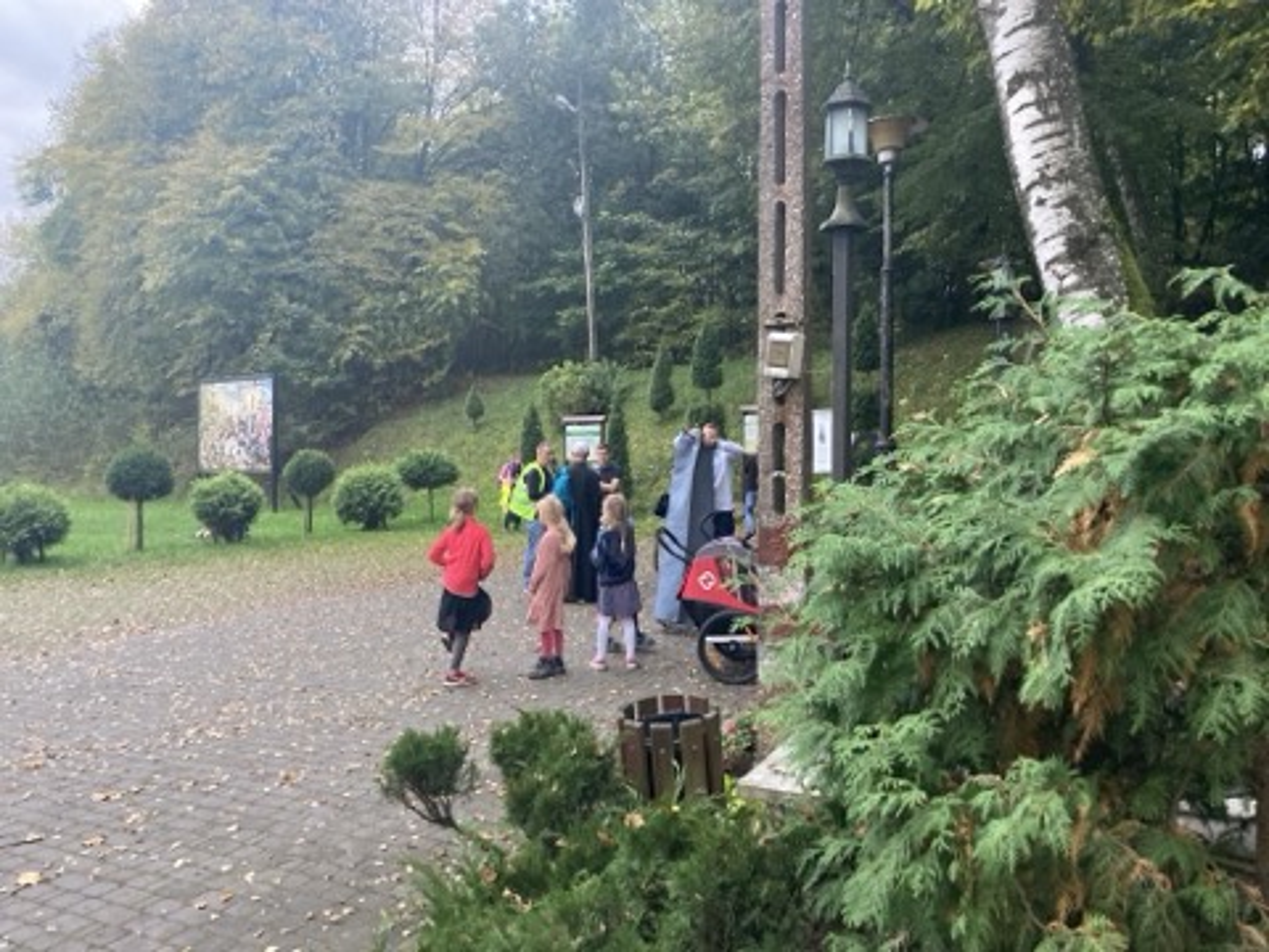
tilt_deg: -0.1
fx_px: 1026
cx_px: 634
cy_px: 476
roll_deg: -1.6
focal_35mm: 28
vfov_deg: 49.7
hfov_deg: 63.4
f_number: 1.8
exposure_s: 1/52
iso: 320
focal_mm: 3.99
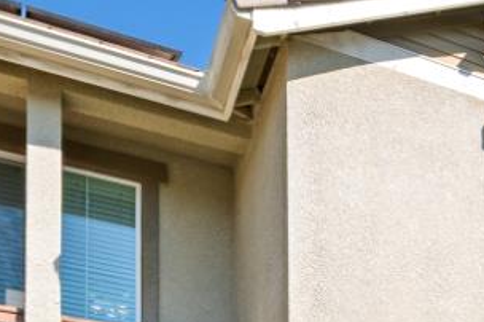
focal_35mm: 69
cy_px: 666
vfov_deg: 15.3
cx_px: 514
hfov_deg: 27.2
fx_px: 927
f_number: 9
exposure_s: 1/100
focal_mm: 14
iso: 250
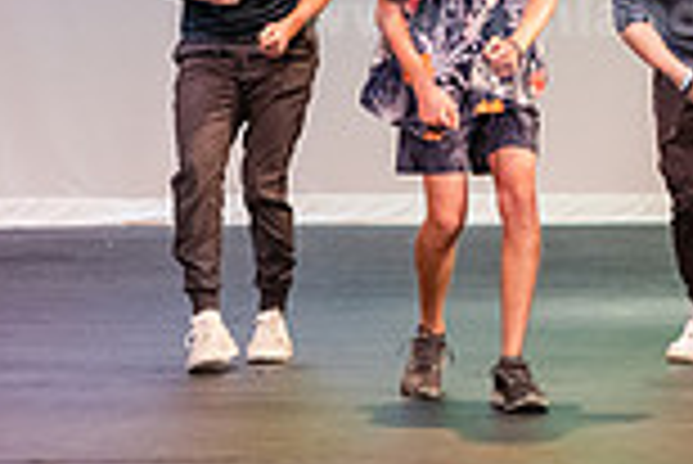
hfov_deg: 7.8
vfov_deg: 5.2
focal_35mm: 263
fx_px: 5067
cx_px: 94
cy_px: 110
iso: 4000
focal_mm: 70
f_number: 3.2
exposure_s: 1/250
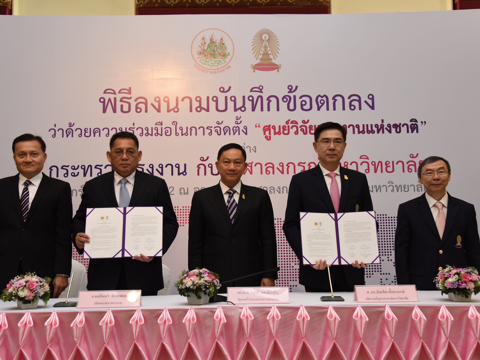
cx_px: 236
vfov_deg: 37.7
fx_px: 527
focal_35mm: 38
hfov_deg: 49.0
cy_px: 180
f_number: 5
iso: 1600
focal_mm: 35
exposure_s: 1/160
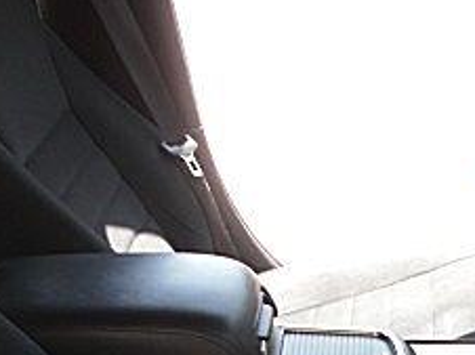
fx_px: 1398
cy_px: 494
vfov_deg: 13.8
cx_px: 494
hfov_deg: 18.7
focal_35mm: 102
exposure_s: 1/80
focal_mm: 6.3
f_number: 2.8
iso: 50
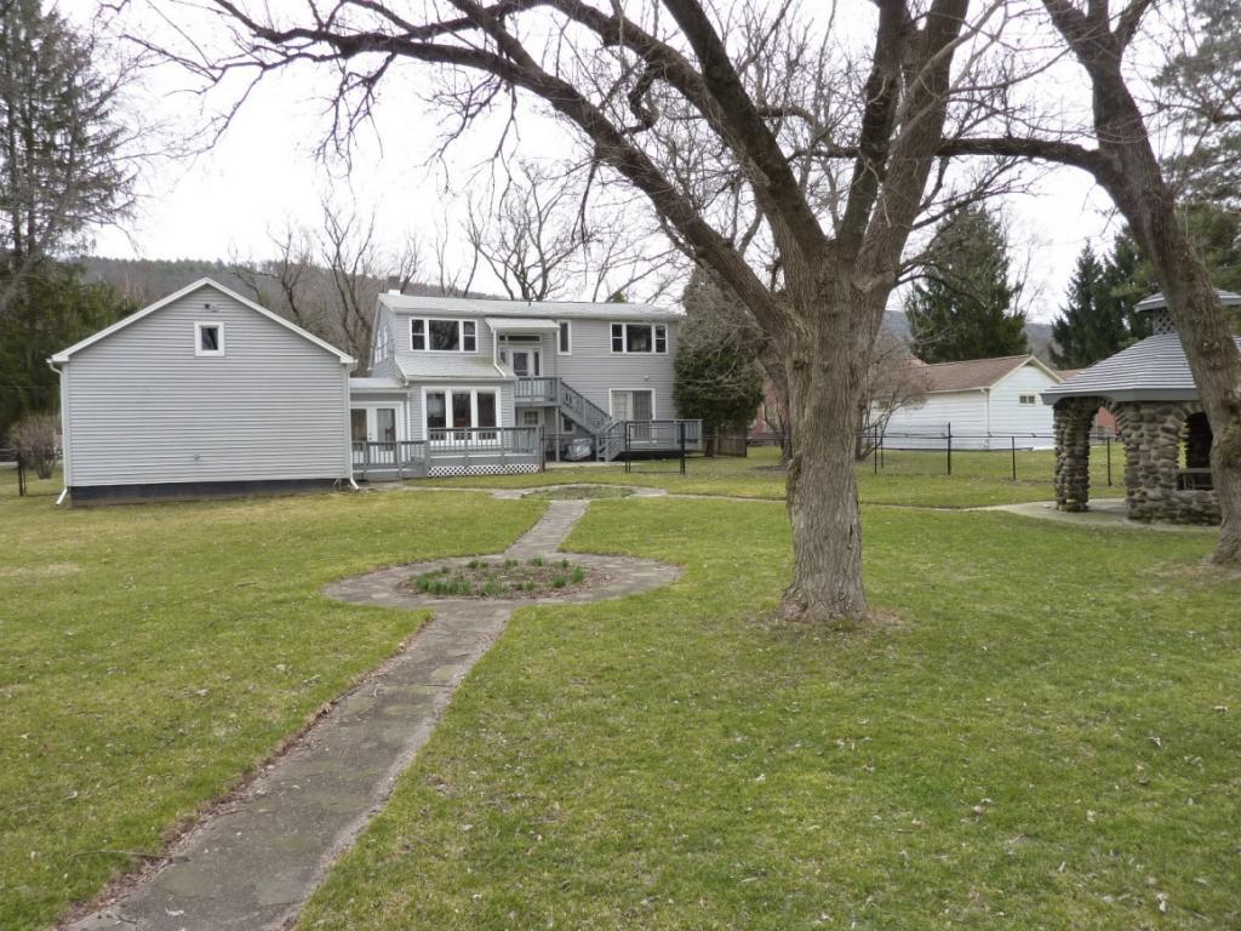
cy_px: 466
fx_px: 896
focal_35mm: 25
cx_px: 620
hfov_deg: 69.4
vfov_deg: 54.9
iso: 125
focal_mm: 4.1
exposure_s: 1/320
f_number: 3.5
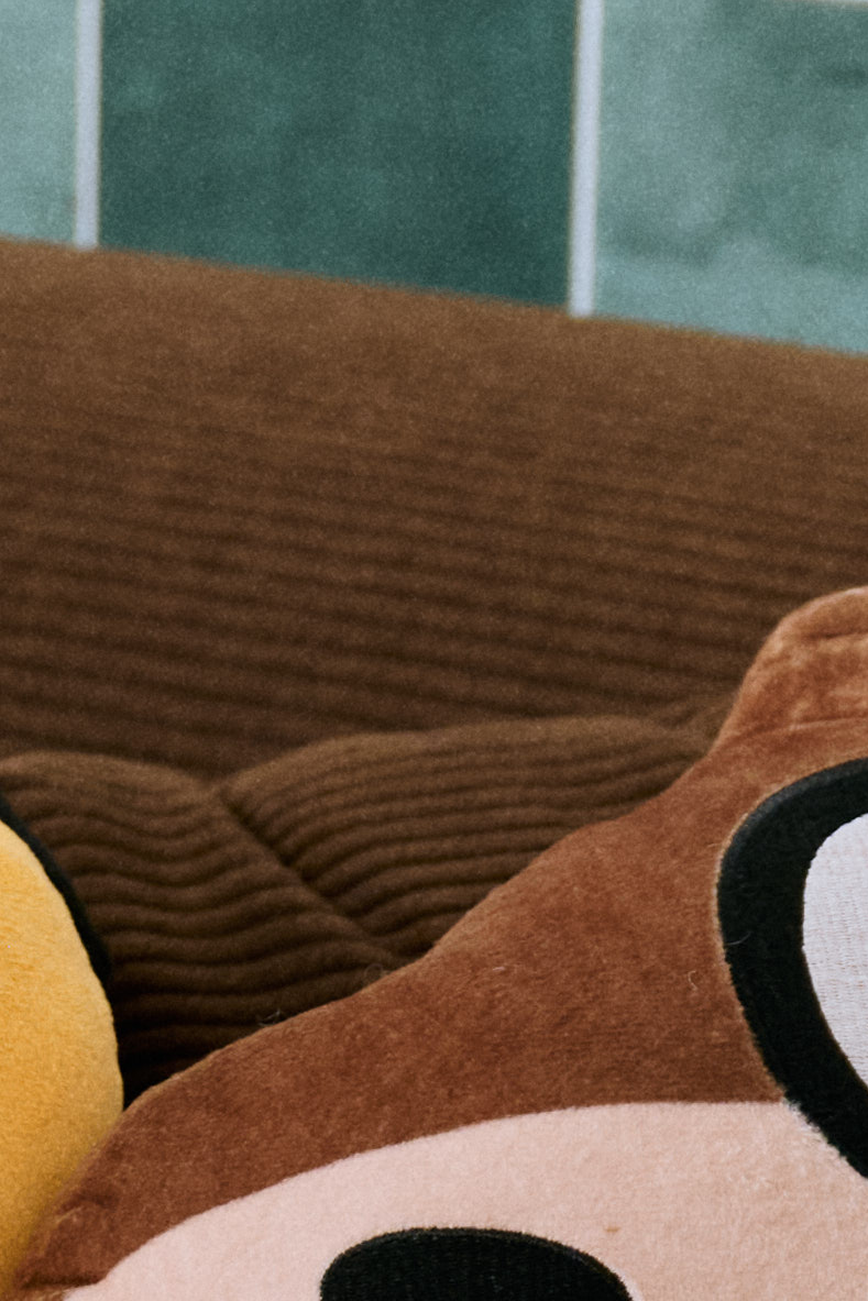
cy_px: 2022
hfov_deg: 4.5
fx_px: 11099
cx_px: -378
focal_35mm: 307
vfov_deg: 6.6
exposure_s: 1/160
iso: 640
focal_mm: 44
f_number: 4
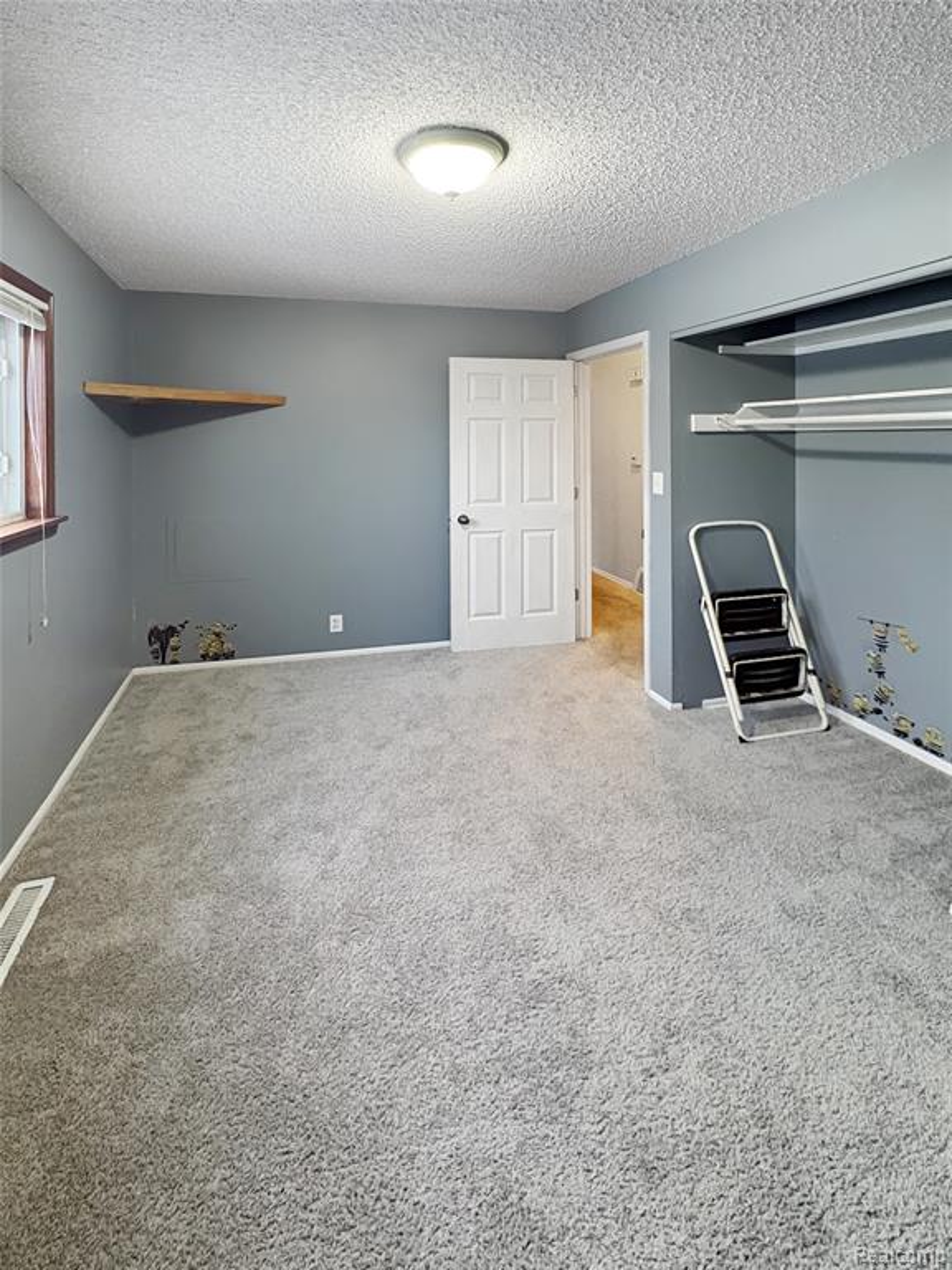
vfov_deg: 102.1
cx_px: 476
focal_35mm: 14
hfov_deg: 85.7
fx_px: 513
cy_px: 635
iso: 640
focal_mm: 2.22
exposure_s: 1/60
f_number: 2.2
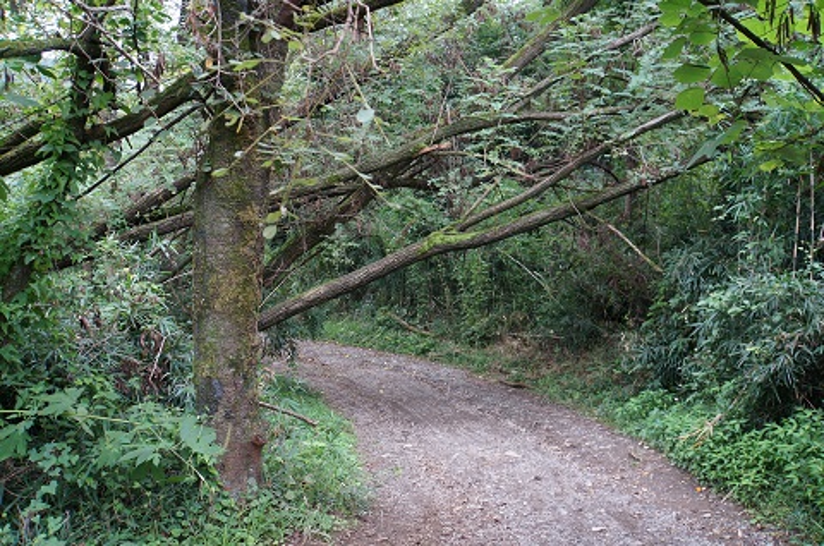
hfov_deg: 64.1
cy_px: 273
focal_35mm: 29
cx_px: 412
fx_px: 658
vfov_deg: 45.1
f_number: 4
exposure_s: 1/60
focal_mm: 19.2
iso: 160
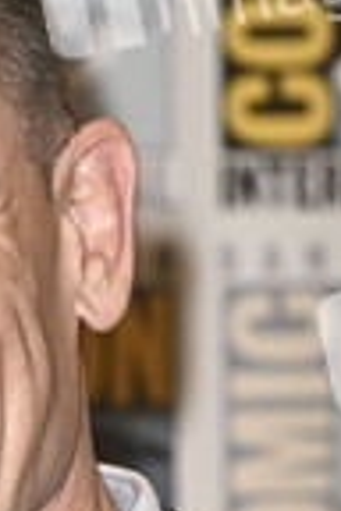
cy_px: 507
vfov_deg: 5.9
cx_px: -107
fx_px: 4973
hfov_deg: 3.9
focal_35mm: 350
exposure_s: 1/250
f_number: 5.6
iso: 2500
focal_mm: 126
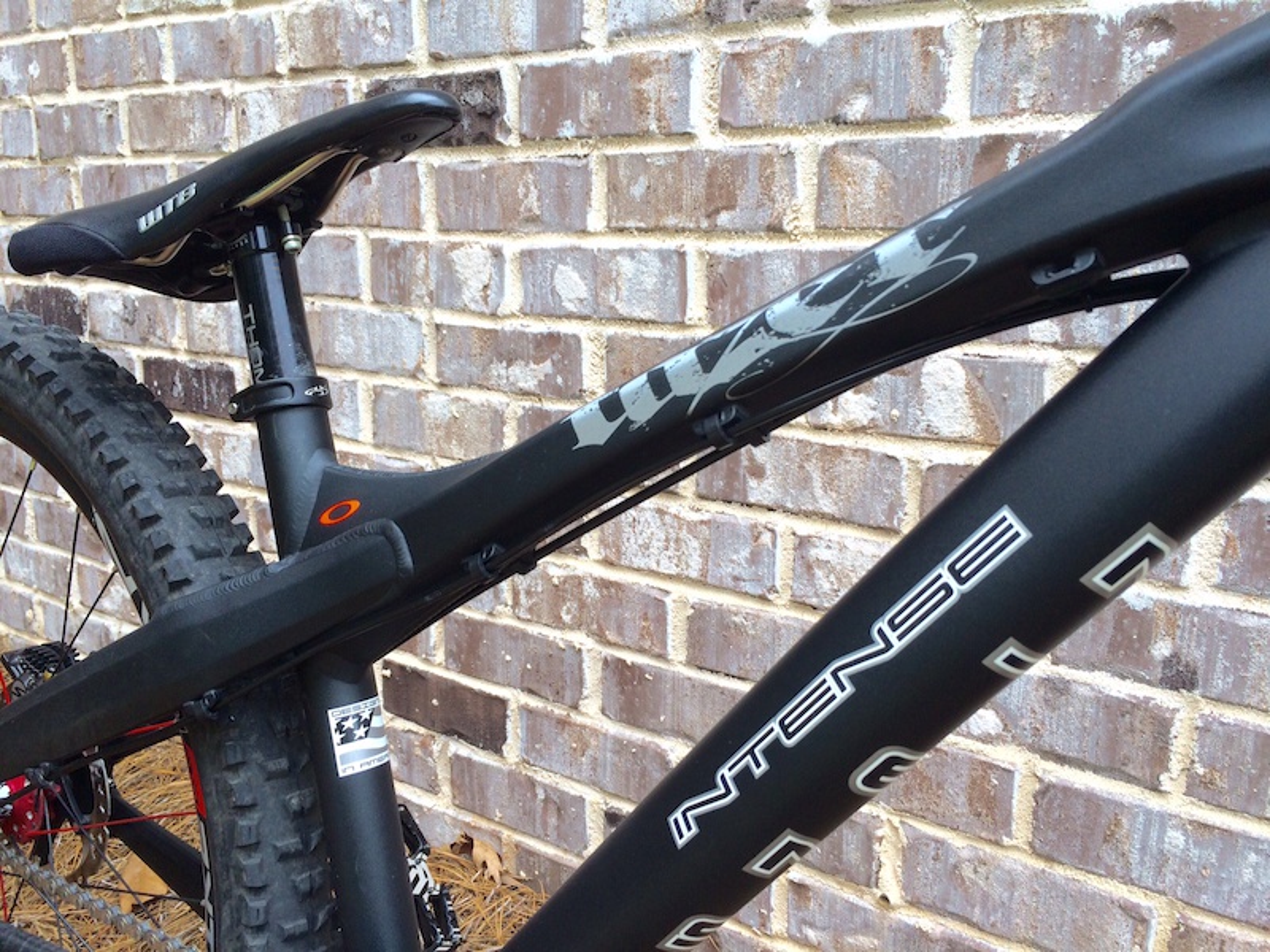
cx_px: 635
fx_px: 1064
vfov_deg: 48.2
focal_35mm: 29
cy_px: 476
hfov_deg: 61.7
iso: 32
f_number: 2.2
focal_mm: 4.15
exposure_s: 1/240
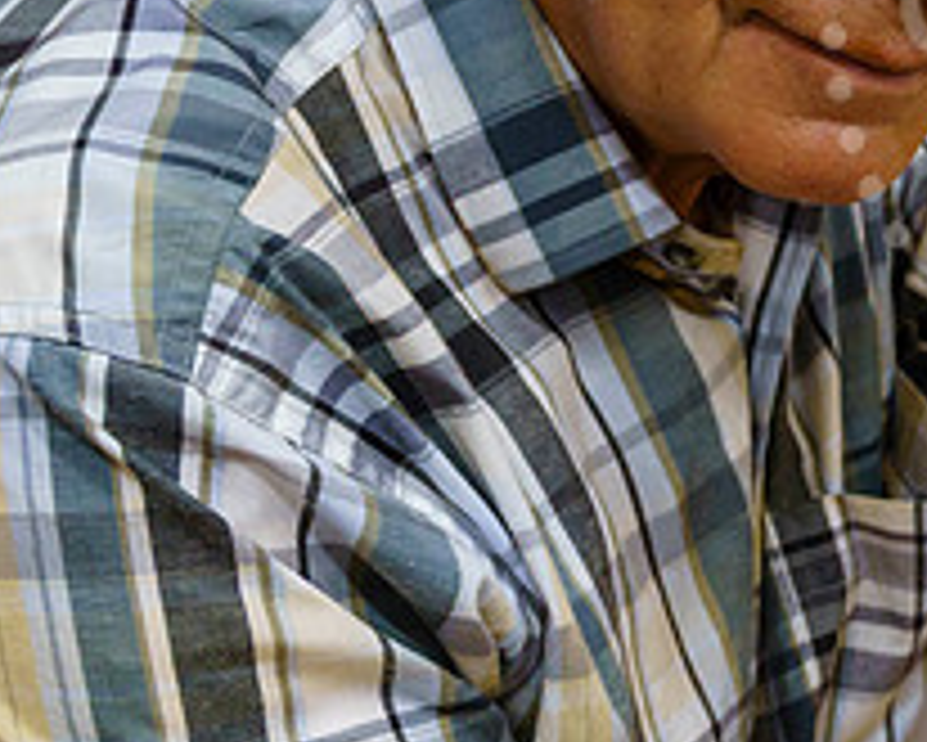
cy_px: 7
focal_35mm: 91
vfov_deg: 16.6
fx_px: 2498
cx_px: 1251
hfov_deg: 19.2
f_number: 5.6
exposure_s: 1/60
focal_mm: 23
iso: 1000
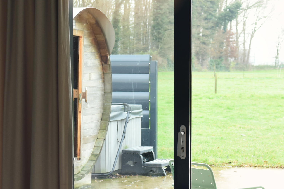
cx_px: 171
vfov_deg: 14.1
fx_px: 765
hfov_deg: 21.0
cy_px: 118
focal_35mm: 97
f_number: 4
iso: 500
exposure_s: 1/80
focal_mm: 40
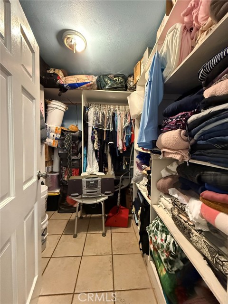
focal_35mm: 14
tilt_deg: -2.2
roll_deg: -2.1
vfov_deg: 102.1
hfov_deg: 85.7
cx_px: 114
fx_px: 123
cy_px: 152
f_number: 2.2
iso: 1250
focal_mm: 2.22
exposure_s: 1/60
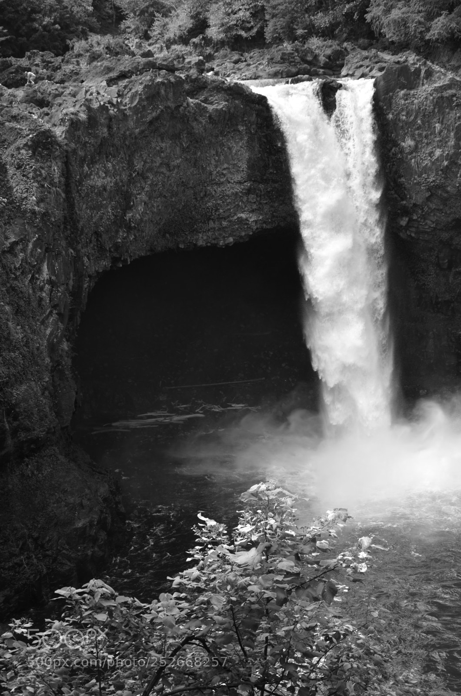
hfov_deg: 18.8
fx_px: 1389
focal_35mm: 72
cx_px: 230
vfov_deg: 28.1
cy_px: 348
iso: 100
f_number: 5
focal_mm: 48
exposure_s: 1/250
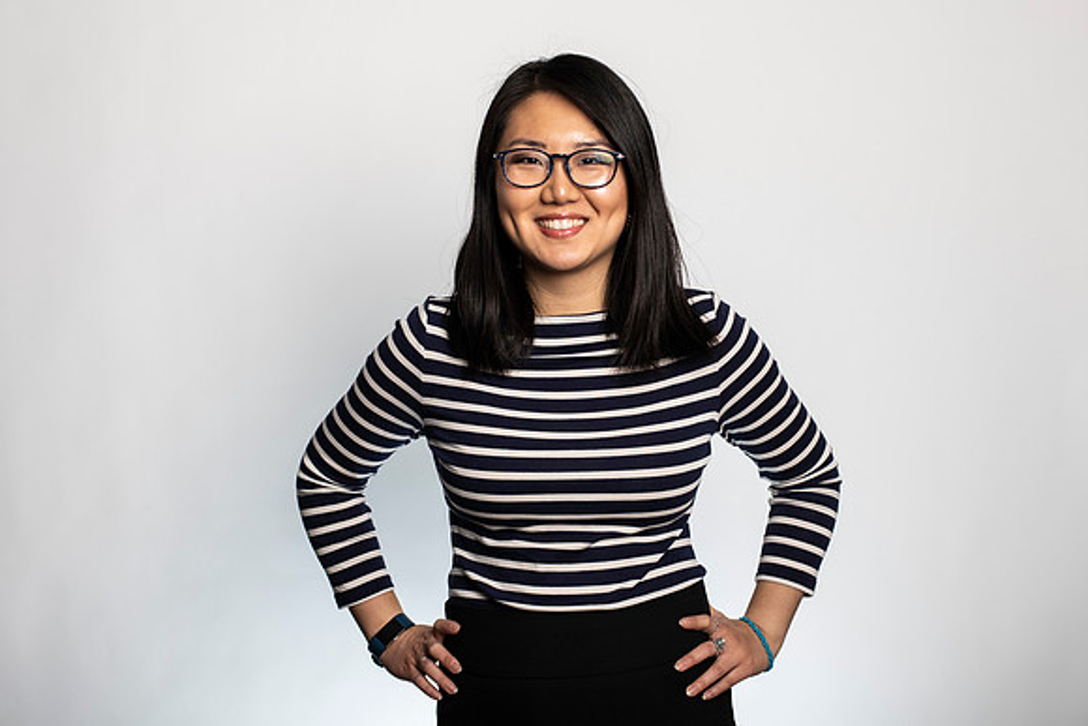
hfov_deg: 35.0
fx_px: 1725
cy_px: 325
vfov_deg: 23.8
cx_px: 576
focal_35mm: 57
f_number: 5.6
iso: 100
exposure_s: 1/200
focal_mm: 50
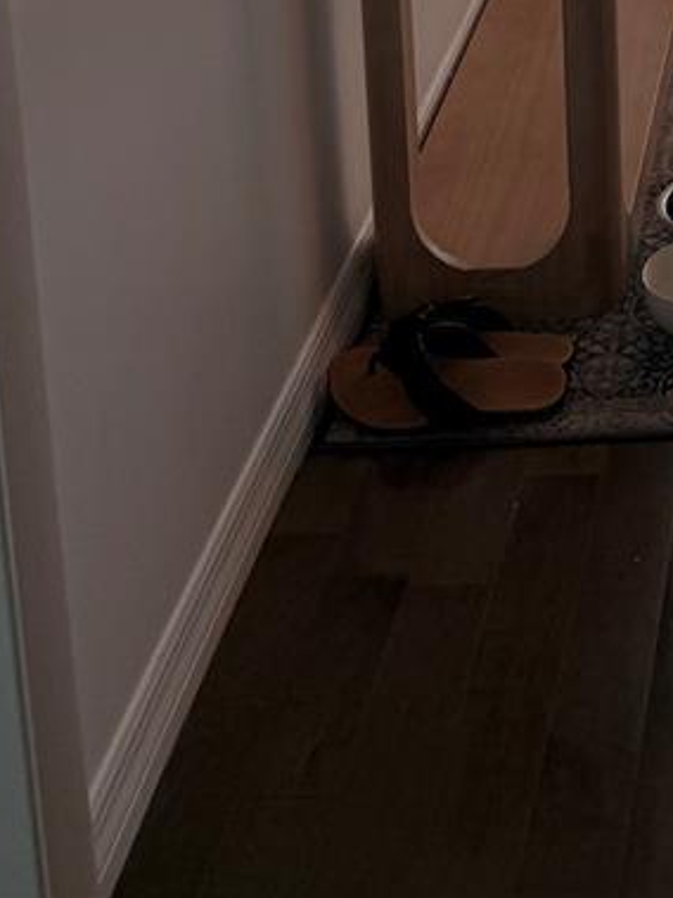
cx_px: 964
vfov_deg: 21.0
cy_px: -519
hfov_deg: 17.7
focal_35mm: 76
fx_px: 1971
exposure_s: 1/120
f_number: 1.78
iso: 125
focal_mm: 6.76
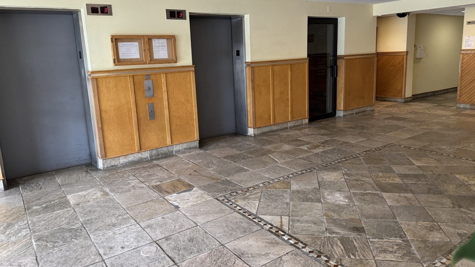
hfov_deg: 69.9
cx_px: 240
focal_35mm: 27
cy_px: 117
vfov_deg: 42.8
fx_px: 340
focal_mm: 6.76
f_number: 1.78
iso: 125
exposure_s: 1/120
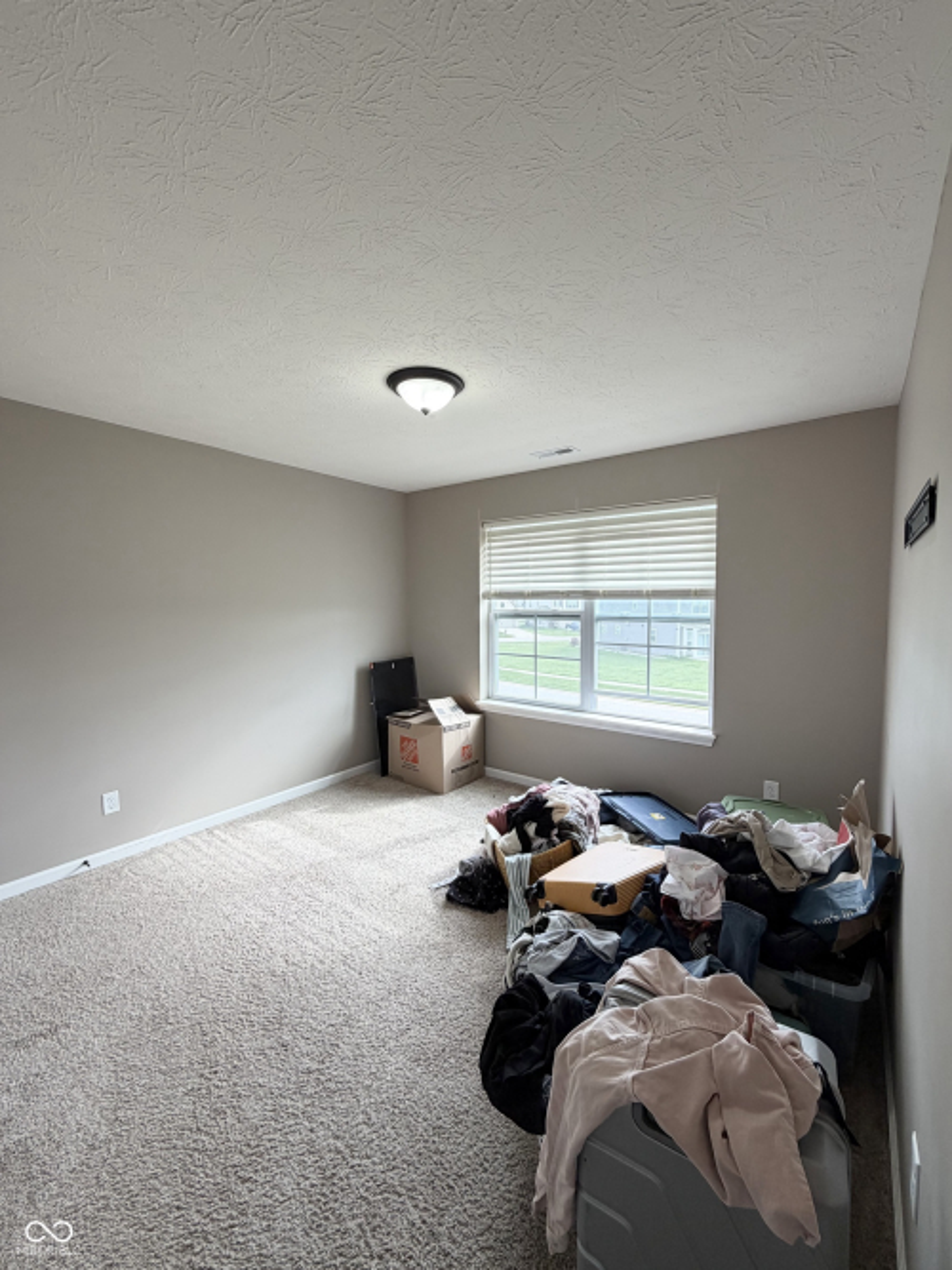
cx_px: 476
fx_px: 514
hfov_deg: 85.7
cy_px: 635
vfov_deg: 102.1
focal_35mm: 14
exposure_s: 1/120
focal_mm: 2.22
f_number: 2.2
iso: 80
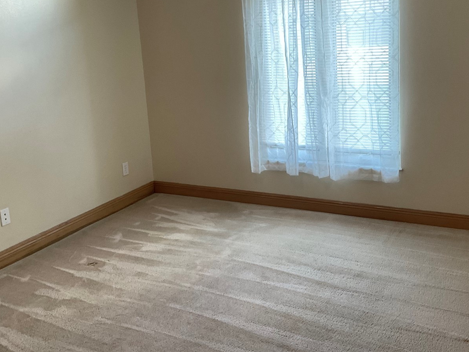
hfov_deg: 47.7
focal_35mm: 39
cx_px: 270
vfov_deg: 36.4
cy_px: 118
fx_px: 528
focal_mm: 3
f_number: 1.8
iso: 125
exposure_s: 1/60
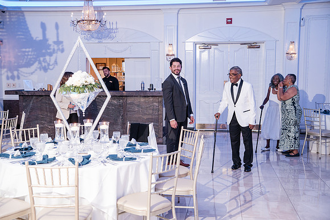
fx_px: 403
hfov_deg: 44.5
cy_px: 110
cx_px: 165
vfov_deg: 30.5
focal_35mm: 44
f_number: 4
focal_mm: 44
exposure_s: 1/250
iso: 2500
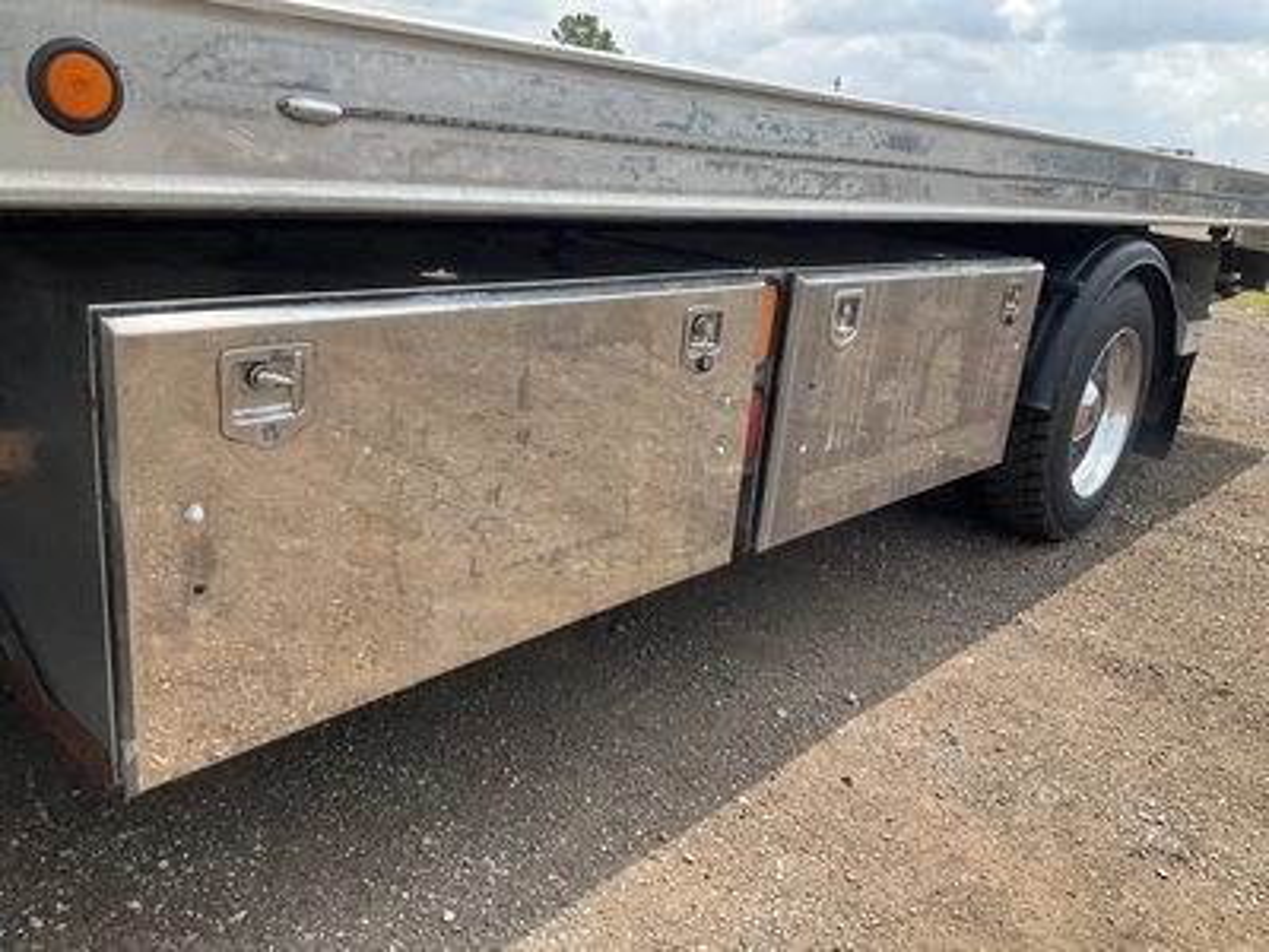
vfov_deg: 48.2
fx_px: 1063
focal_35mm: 29
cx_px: 634
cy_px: 476
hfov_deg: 61.7
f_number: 1.8
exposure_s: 1/898
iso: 25
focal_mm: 3
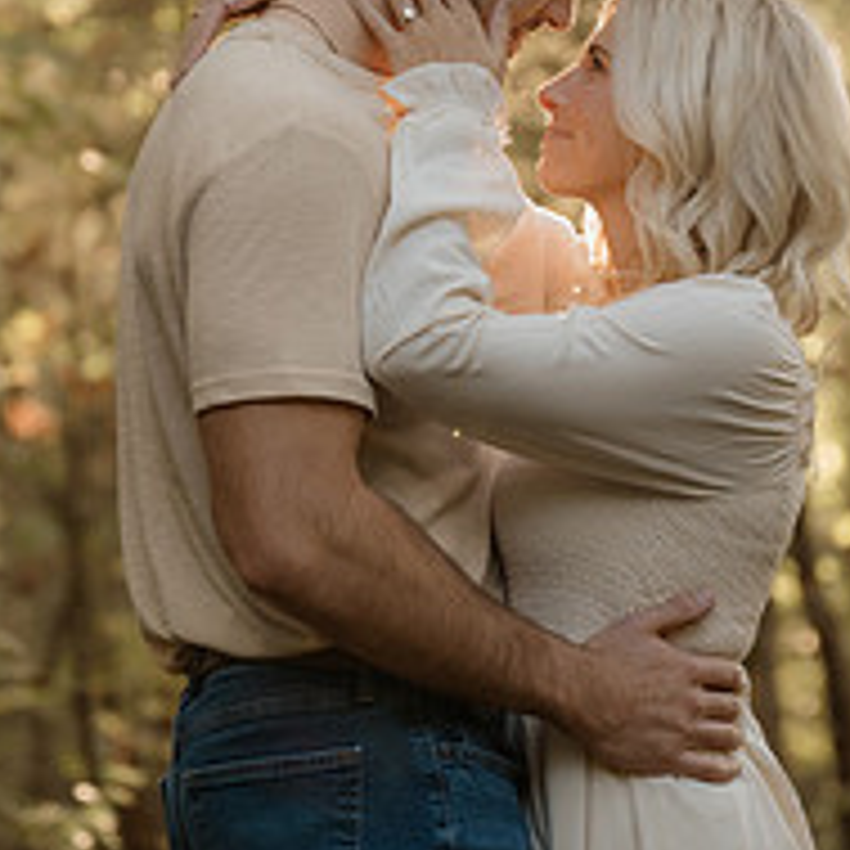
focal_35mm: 213
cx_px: 544
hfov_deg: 8.2
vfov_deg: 8.2
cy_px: 324
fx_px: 5917
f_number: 2.8
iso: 500
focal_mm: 70
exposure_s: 1/100
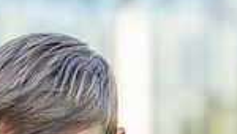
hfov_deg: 9.2
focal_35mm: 233
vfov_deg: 5.1
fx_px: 1467
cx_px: 61
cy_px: 290
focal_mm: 50
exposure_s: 1/2000
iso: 100
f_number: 1.2
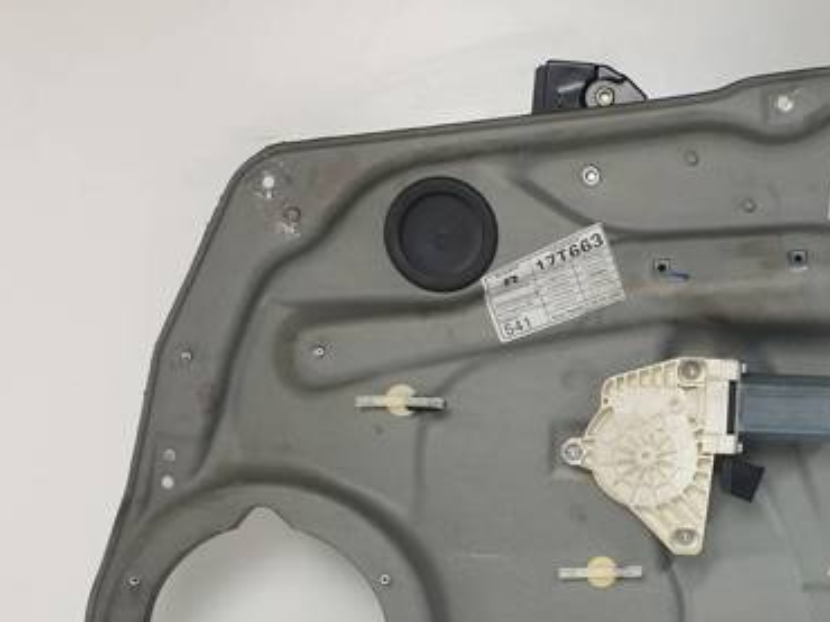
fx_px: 1078
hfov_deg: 39.9
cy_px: 448
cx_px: 695
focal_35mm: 45
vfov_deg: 31.7
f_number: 2.4
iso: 50
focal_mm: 4.3
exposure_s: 1/100
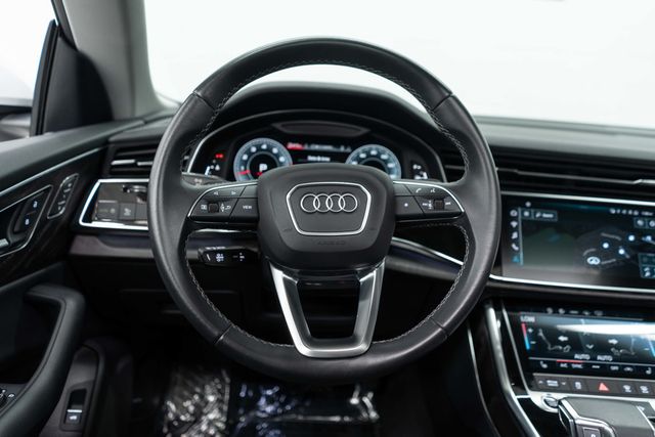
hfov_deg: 65.5
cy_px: 218
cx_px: 328
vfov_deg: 46.4
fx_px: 510
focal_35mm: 28
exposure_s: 1/50
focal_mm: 28
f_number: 3.2
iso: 640
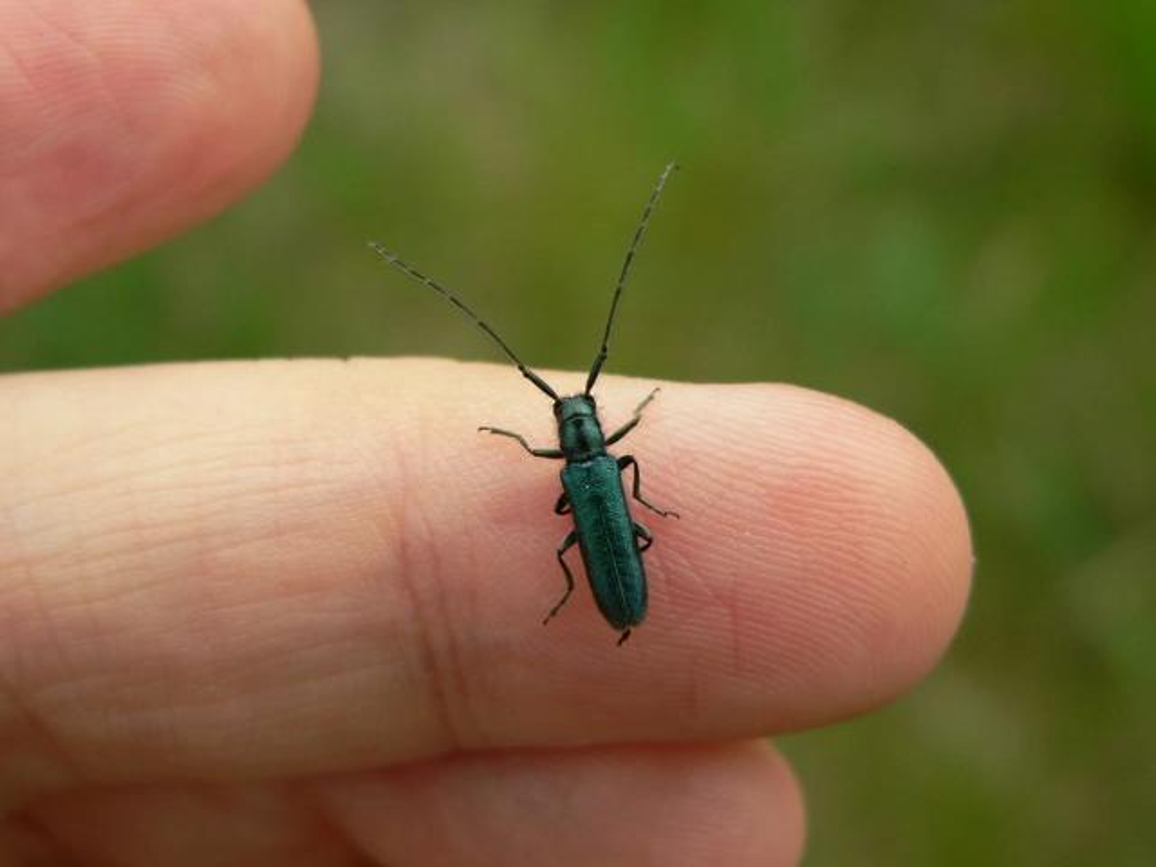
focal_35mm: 63
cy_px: 434
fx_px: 2104
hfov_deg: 30.7
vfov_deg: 23.3
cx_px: 578
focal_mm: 10.5
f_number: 2.8
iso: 80
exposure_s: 1/60
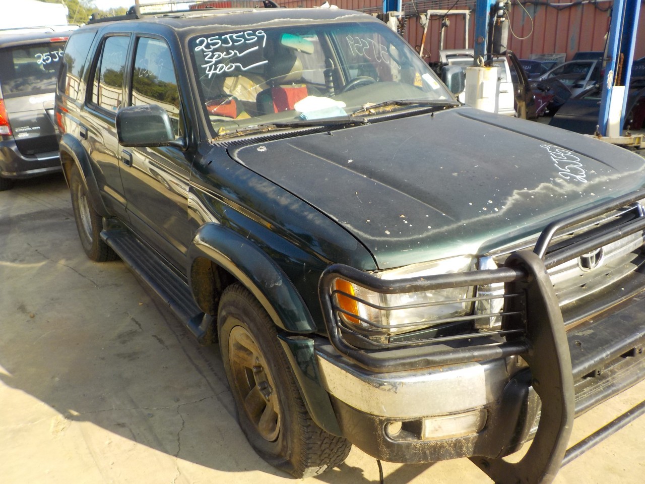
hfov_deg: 60.0
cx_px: 322
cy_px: 242
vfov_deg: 46.8
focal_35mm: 30
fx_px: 559
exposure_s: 1/500
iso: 125
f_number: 3.3
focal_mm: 4.1
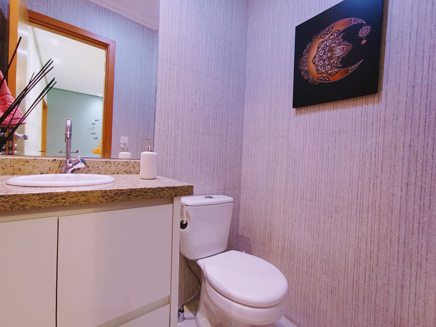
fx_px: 202
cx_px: 218
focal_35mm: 16
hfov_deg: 94.5
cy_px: 164
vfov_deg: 78.1
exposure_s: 1/30
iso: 218
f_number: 2.2
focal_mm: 1.65
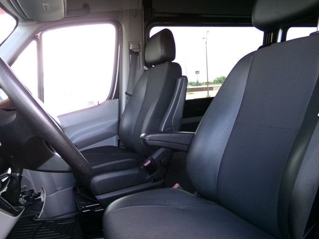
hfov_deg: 61.6
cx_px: 150
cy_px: 134
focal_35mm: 29
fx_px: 267
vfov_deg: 48.1
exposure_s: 1/60
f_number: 3.7
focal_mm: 4.3
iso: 233
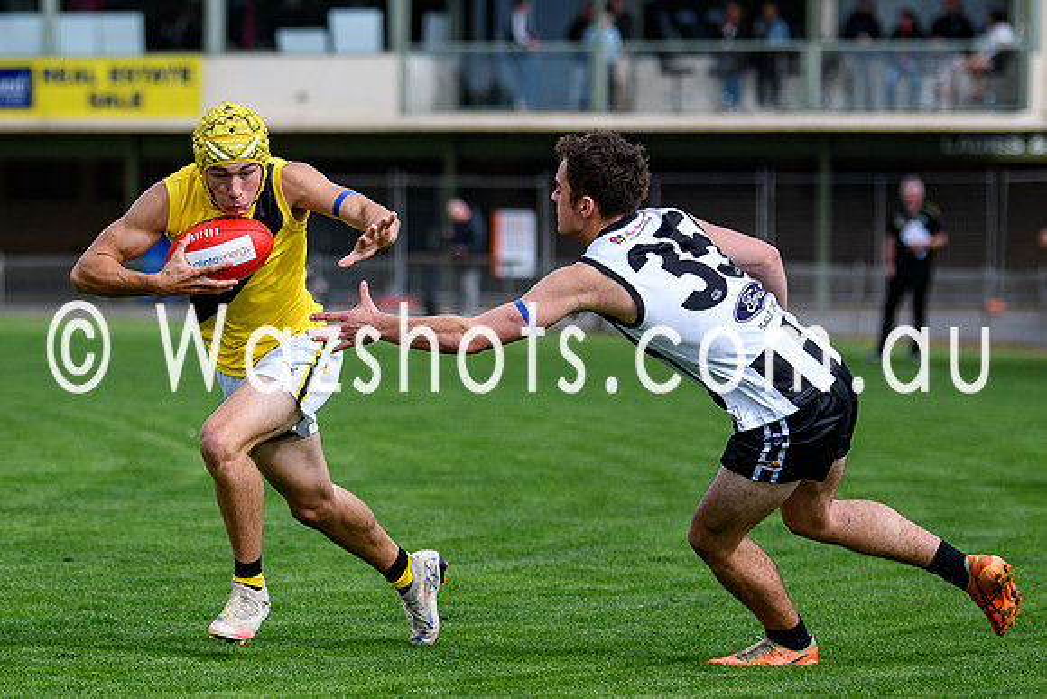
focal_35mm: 295
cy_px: 489
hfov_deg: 7.0
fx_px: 8580
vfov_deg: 4.7
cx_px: 301
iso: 180
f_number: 2.8
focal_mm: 120
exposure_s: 1/2000
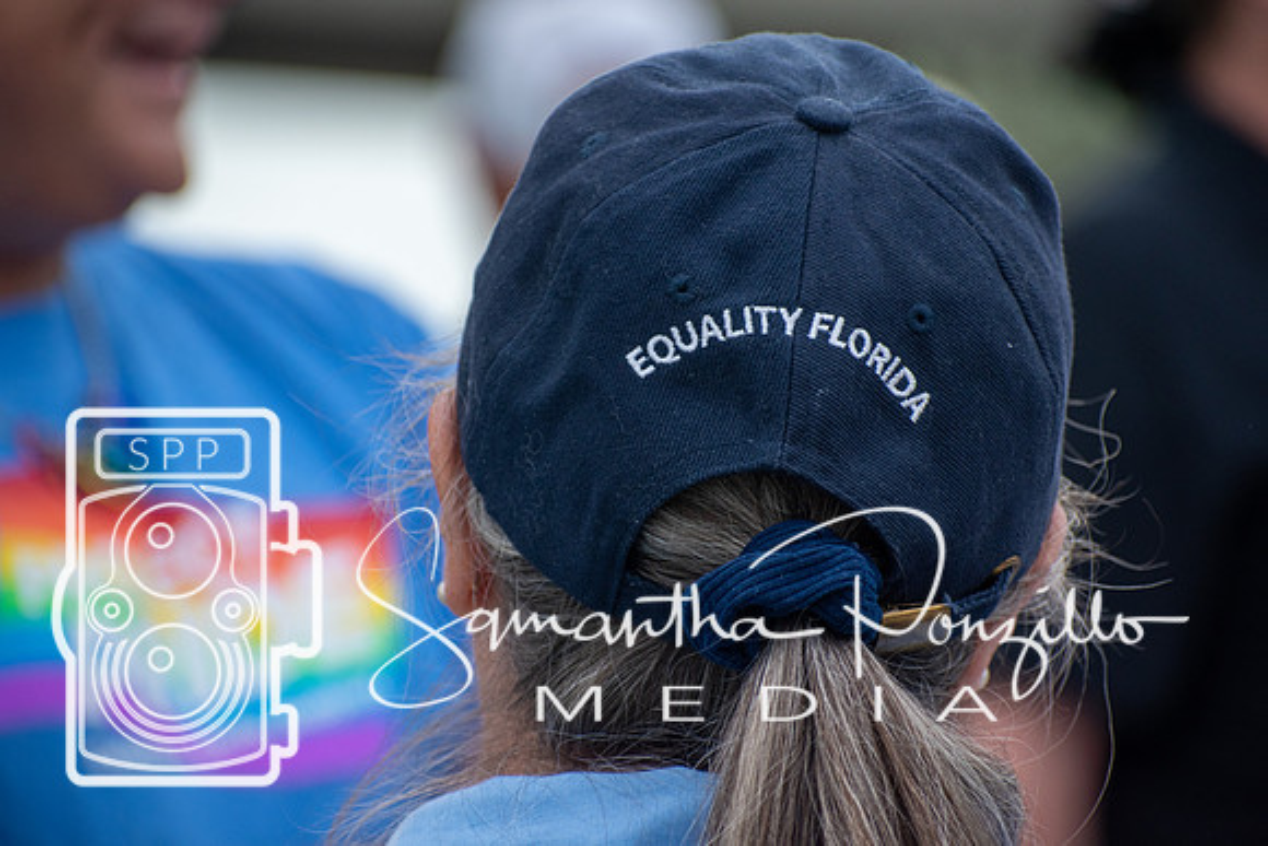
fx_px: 9776
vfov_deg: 5.0
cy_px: 423
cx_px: 634
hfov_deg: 7.4
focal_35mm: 278
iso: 400
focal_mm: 185
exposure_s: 1/1000
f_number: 5.3
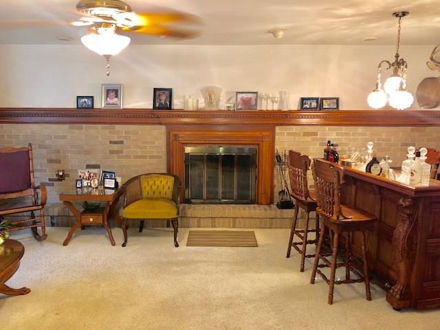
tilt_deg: -8.1
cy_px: 165
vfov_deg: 49.7
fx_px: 356
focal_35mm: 28
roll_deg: -0.6
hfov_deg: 63.4
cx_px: 220
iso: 80
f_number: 1.8
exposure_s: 1/13
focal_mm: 3.99
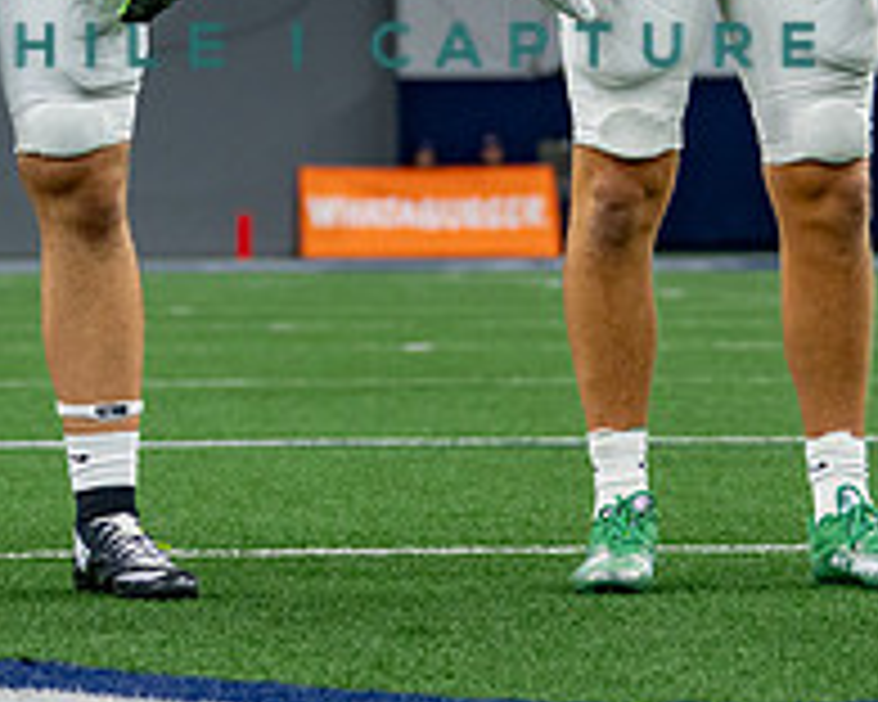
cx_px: -22
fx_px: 6133
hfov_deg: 8.1
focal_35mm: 236
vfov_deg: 6.5
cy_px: -222
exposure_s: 1/500
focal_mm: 70
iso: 640
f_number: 2.8
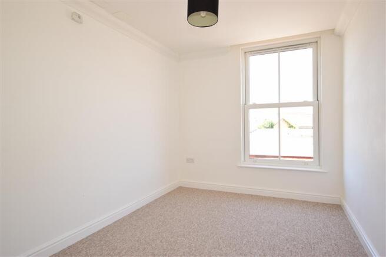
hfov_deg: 81.2
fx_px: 225
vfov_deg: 59.5
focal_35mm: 21
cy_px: 128
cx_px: 193
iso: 200
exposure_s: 1/80
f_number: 5
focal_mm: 14
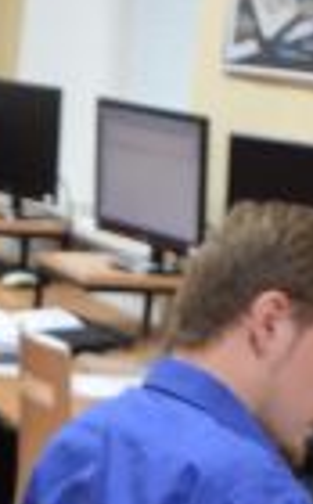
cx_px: -514
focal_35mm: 157
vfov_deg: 12.6
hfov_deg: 7.6
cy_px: 767
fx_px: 2152
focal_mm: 18
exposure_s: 1/50
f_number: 3.5
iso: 800
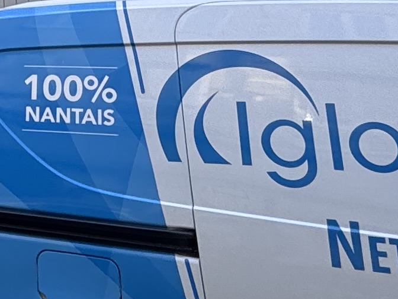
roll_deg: -2.0
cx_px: -275
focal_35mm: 84
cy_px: -187
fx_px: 966
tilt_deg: +12.9
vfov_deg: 15.7
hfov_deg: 19.0
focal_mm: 2.22
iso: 40
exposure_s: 1/370
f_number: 2.2
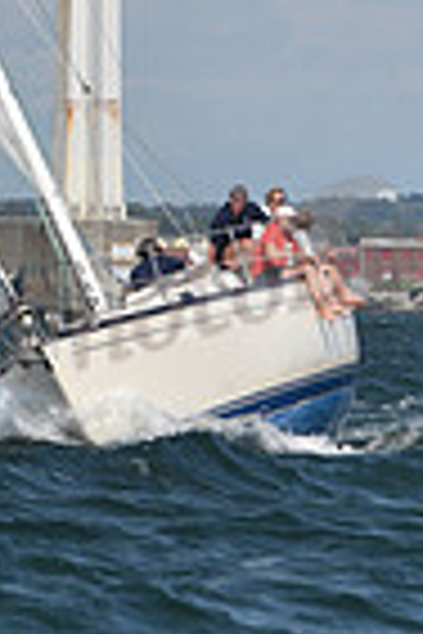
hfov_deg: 2.4
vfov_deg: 3.6
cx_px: -232
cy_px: -355
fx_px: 10134
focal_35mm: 575
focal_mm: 140
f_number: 5.6
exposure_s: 1/1000
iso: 250
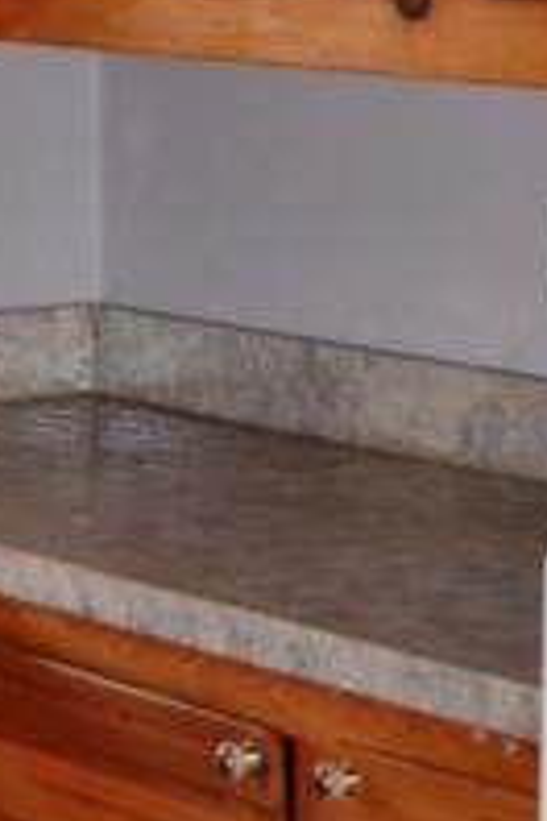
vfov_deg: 10.0
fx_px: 4604
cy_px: -129
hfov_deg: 6.7
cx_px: -338
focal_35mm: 202
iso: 100
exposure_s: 1/60
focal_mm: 26
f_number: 4
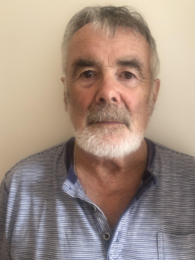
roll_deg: +1.4
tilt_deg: -7.0
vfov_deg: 58.4
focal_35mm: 31
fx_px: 233
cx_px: 100
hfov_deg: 45.4
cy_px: 129
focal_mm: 3.99
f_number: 1.8
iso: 40
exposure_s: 1/15
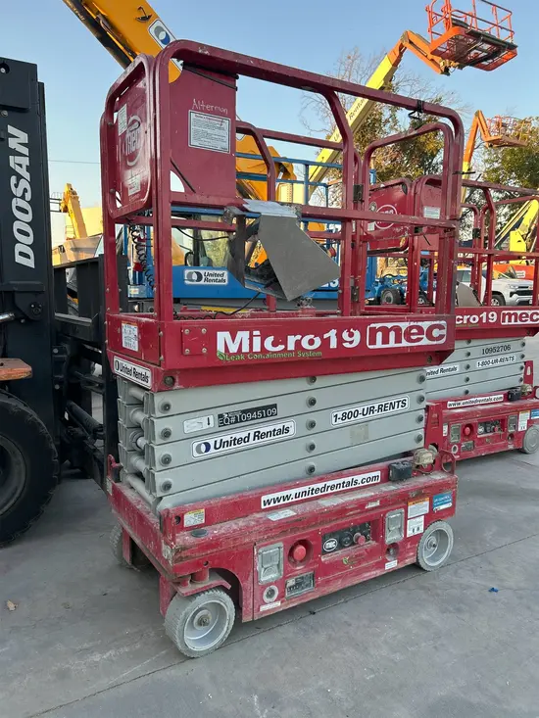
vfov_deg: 67.3
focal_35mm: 26
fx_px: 540
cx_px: 270
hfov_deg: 53.1
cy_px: 359
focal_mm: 5.7
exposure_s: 1/327
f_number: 1.5
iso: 50
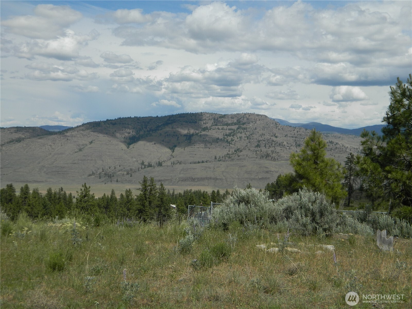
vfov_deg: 35.1
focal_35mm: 41
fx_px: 488
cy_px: 154
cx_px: 206
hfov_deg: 45.8
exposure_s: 1/250
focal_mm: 7.3
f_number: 9.8
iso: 80
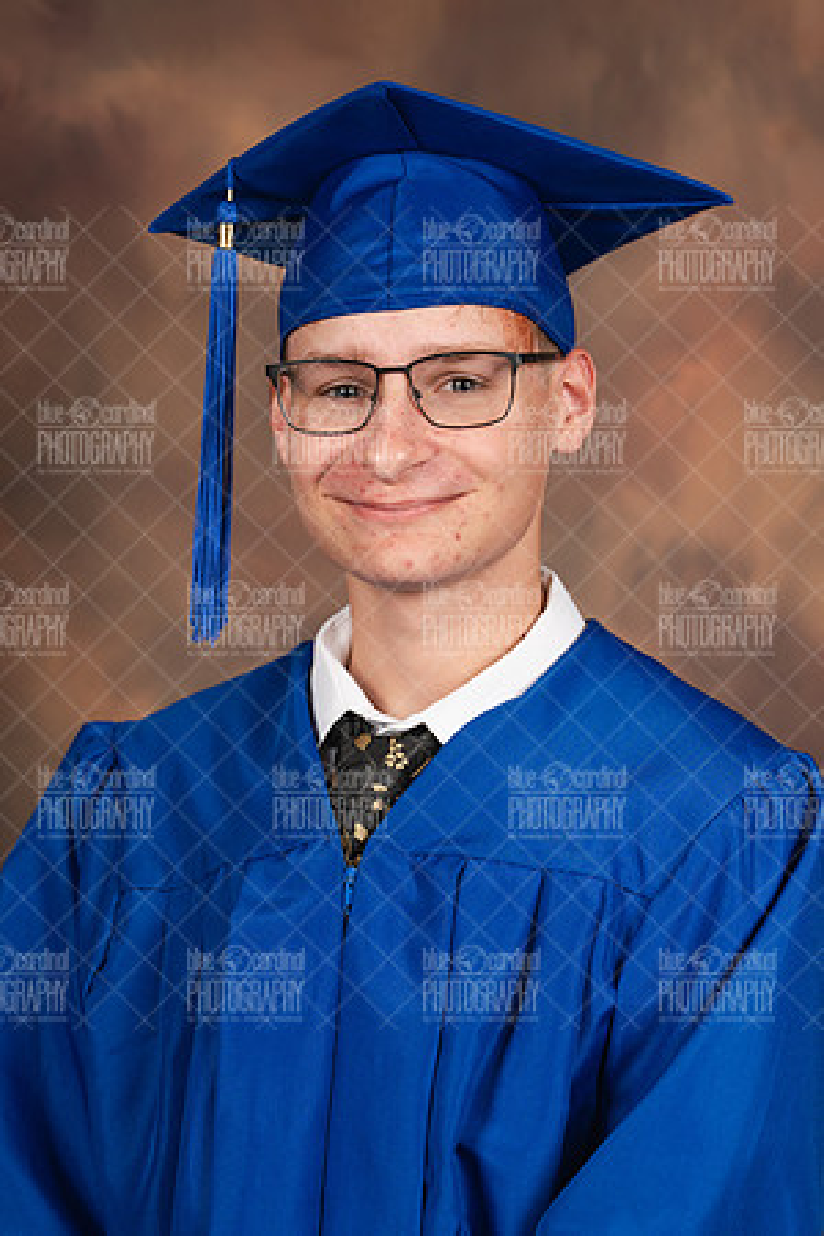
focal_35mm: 70
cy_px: 618
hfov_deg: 19.5
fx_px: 2403
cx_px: 412
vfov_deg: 28.8
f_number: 3.2
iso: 64
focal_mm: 70
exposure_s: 1/160
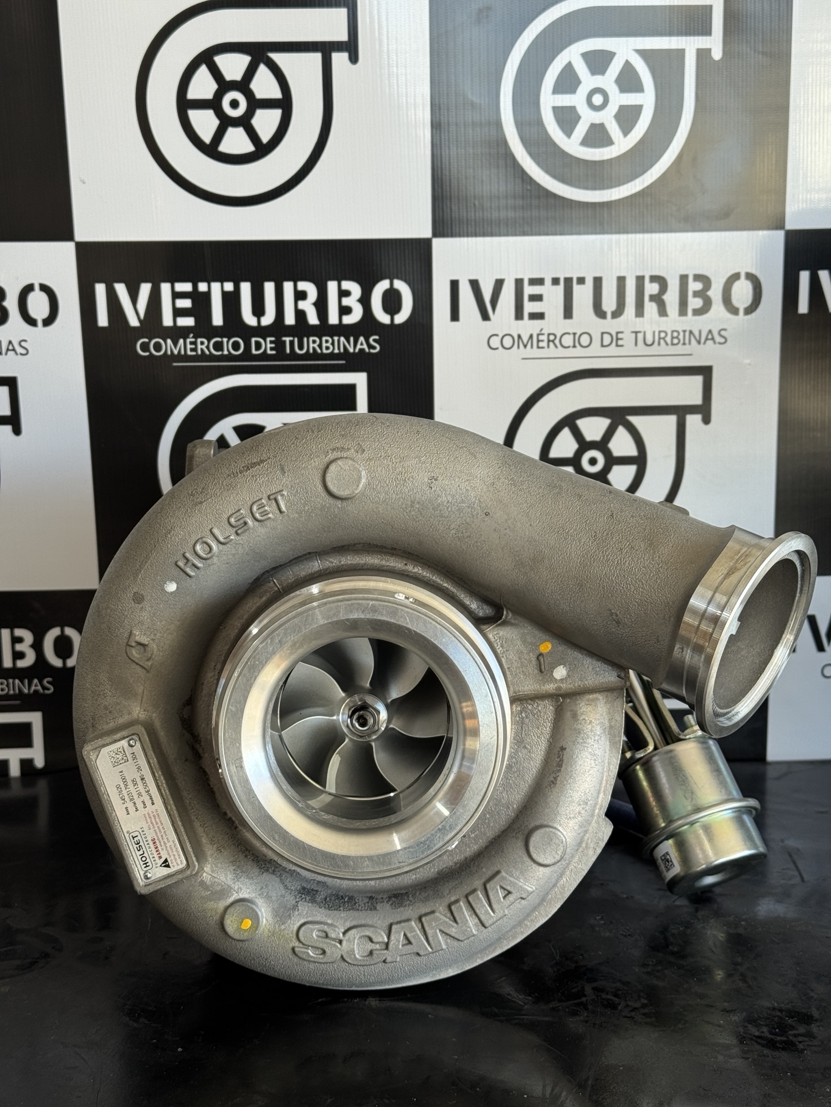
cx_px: 416
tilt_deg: -9.9
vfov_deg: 39.7
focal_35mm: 48
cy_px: 554
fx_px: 1536
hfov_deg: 30.3
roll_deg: +0.8
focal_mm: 6.76
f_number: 1.78
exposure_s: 1/121
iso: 50
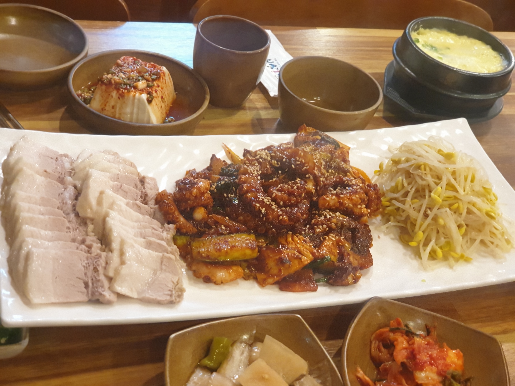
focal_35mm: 52
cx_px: 258
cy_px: 193
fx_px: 774
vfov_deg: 28.0
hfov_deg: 36.8
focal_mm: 6
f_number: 2.4
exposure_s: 1/24
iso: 400
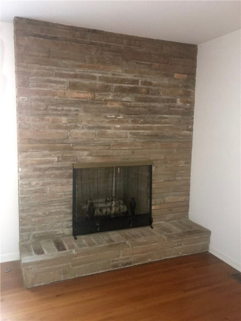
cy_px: 160
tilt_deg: -5.8
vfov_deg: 61.7
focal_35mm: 29
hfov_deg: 48.2
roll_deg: -0.3
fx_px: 269
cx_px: 120
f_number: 2.2
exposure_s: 1/17
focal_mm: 4.15
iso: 320
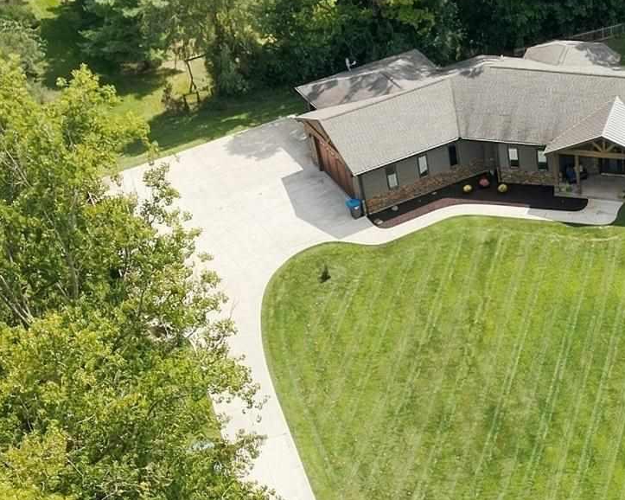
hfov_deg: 22.3
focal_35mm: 81
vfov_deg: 18.0
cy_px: 595
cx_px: 679
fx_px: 1498
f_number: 1.8
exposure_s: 1/3200
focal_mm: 8.7
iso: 200
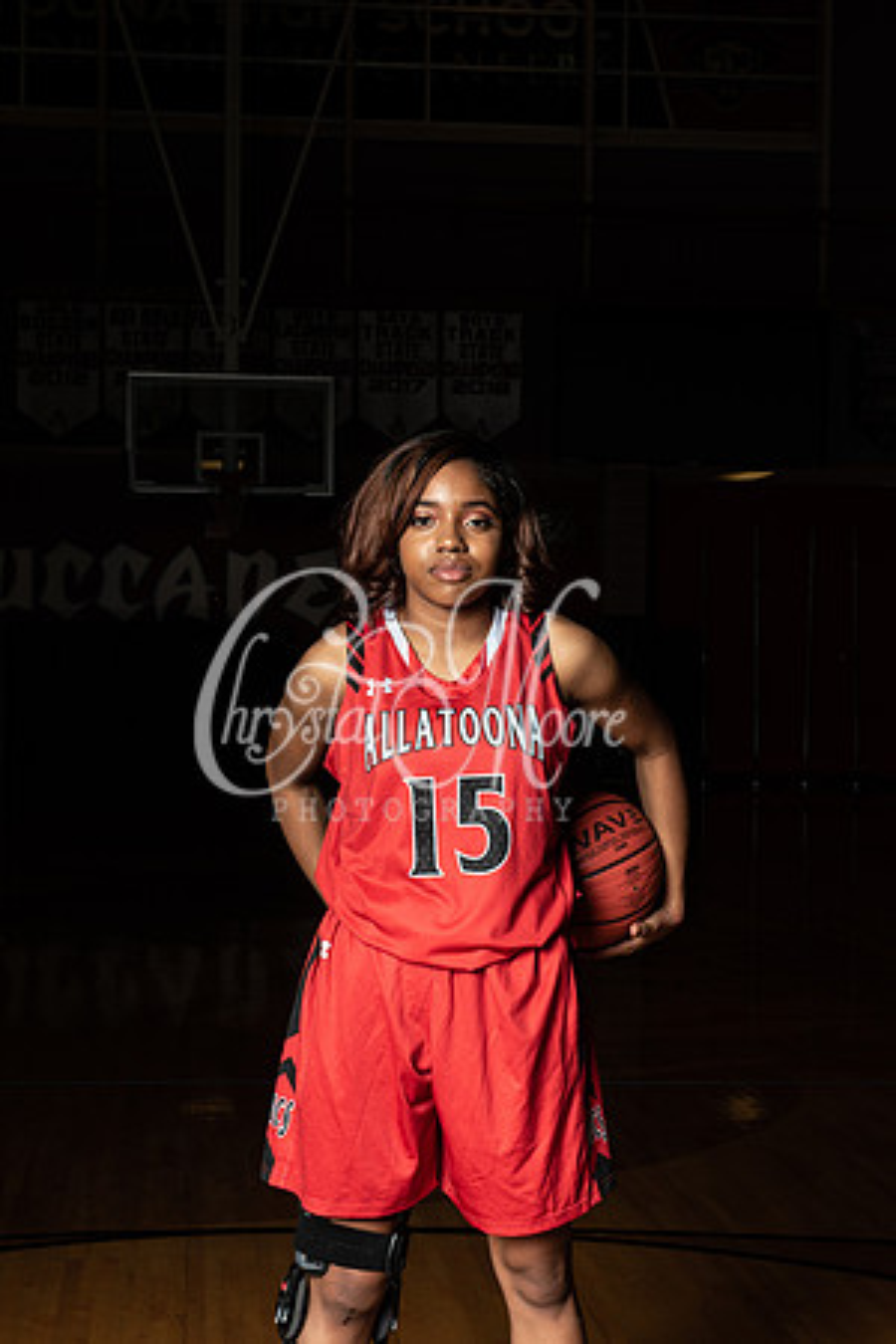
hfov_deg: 19.5
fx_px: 2613
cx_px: 448
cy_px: 672
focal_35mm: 70
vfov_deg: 28.8
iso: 320
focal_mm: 70
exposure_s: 1/200
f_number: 14
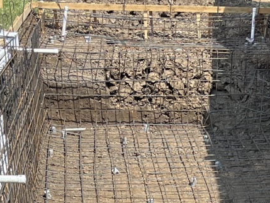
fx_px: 757
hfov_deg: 20.1
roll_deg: -1.5
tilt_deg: -28.2
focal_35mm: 97
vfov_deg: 13.8
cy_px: 346
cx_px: 205
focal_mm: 5.1
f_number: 1.6
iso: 50
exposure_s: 1/2755
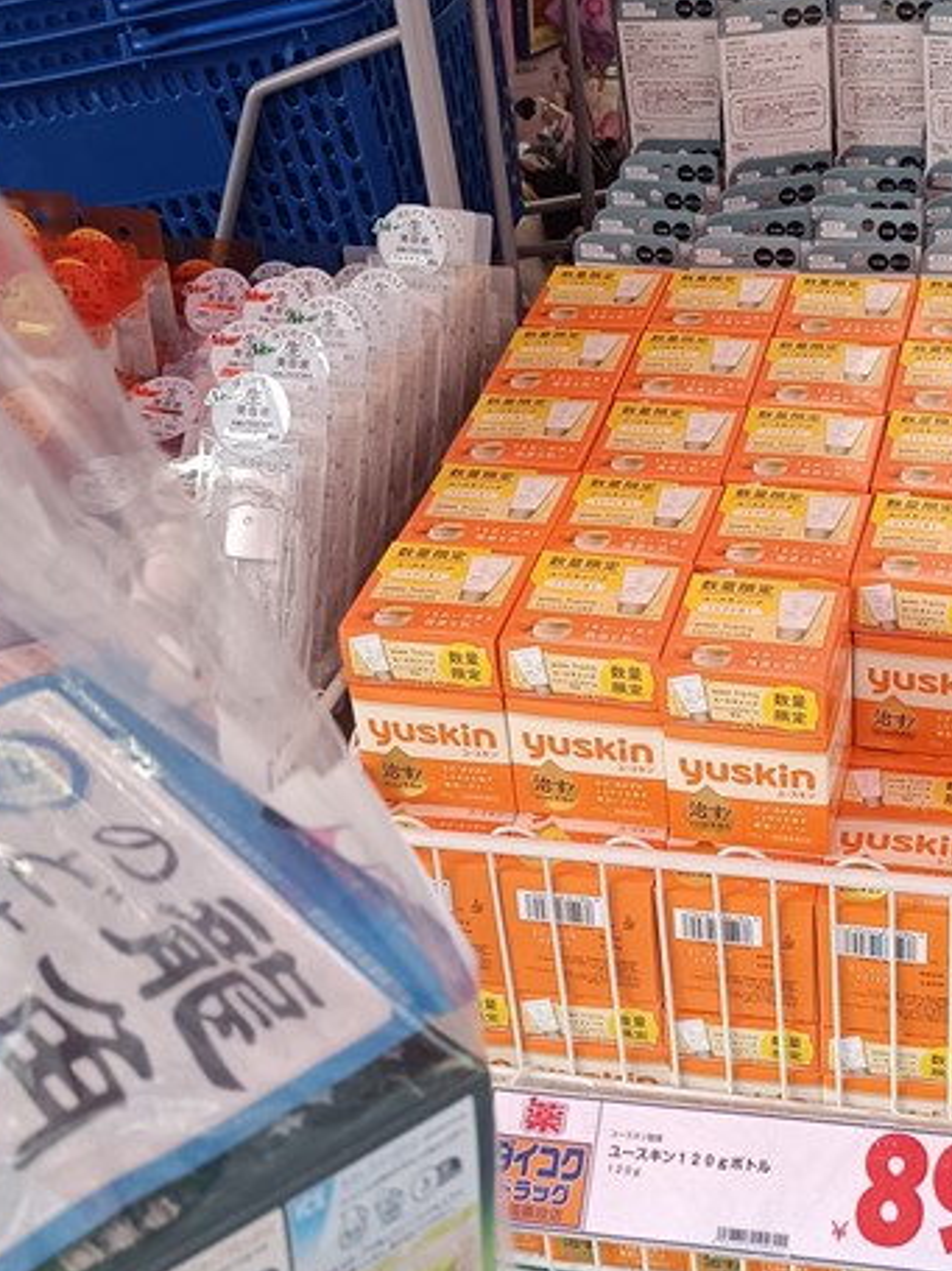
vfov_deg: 35.5
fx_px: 1981
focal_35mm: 54
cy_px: 587
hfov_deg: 26.8
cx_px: 673
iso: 175
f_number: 1.65
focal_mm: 6.14
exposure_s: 1/100
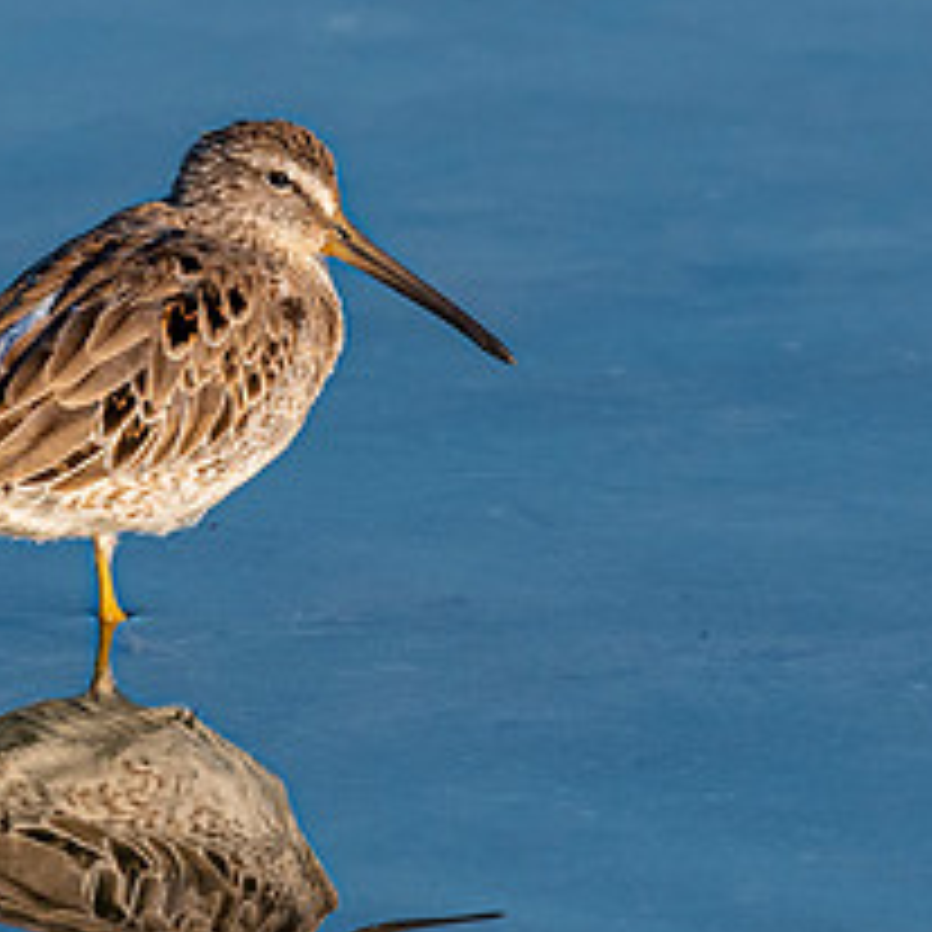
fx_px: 46910
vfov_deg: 1.1
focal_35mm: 1540
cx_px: -101
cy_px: -52
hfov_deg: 1.1
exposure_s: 1/2000
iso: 500
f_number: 5.6
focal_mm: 300
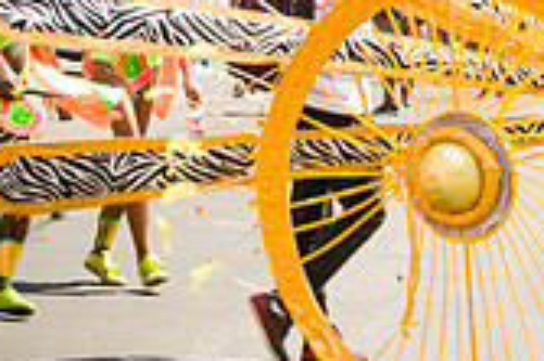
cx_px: 739
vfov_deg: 5.6
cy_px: 72
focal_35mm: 243
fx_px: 3668
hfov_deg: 8.3
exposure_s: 1/160
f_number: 6.3
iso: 100
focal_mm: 70
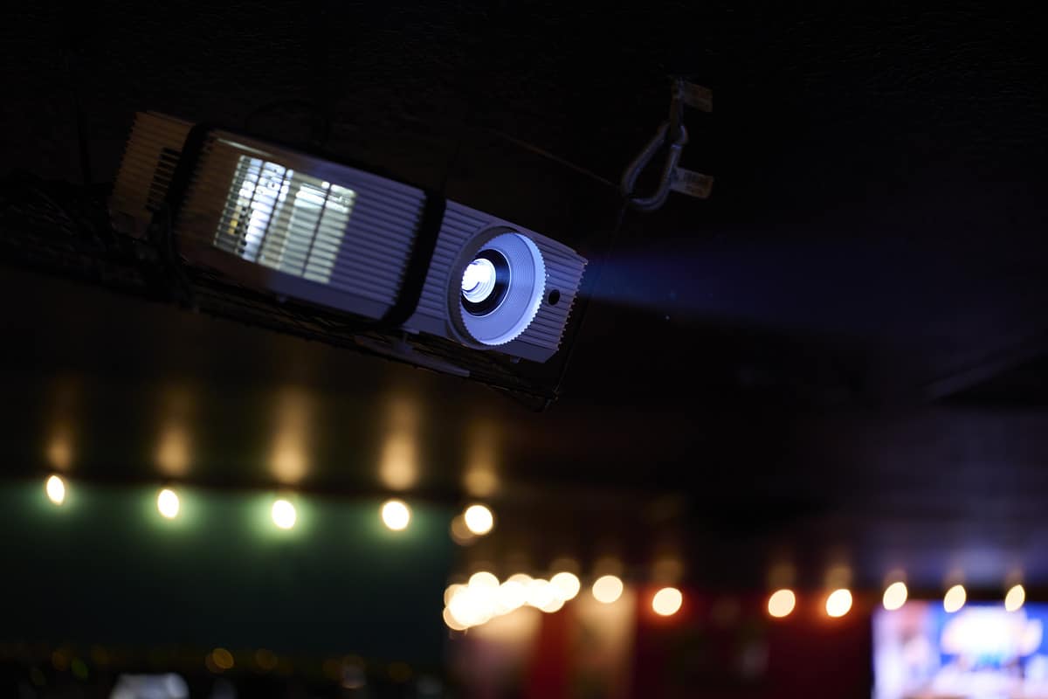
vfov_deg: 24.6
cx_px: 524
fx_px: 1601
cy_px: 350
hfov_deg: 36.2
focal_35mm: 55
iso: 900
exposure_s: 1/60
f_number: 1.8
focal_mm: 55
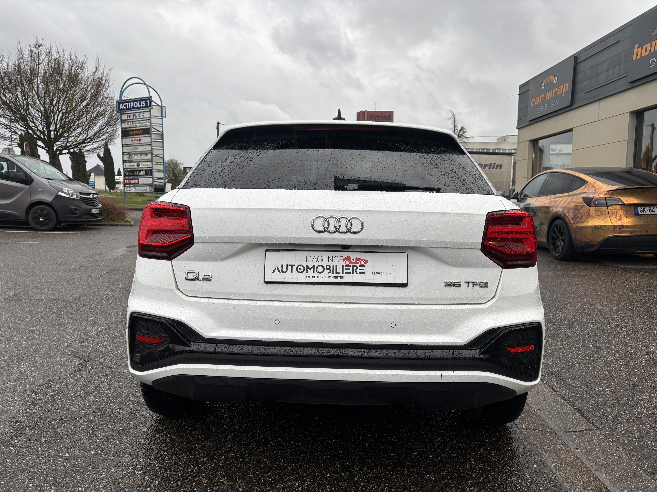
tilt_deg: -5.5
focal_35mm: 26
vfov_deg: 53.1
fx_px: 493
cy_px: 246
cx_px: 328
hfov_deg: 67.3
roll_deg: -0.5
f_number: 1.6
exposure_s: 1/100
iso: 50
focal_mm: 5.96
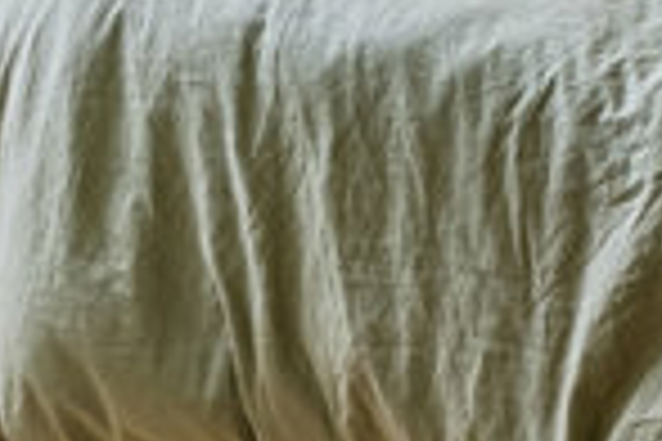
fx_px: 2171
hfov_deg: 15.6
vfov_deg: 10.0
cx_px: 1067
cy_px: -659
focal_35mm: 118
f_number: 8
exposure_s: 1/8
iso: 200
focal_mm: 14.5
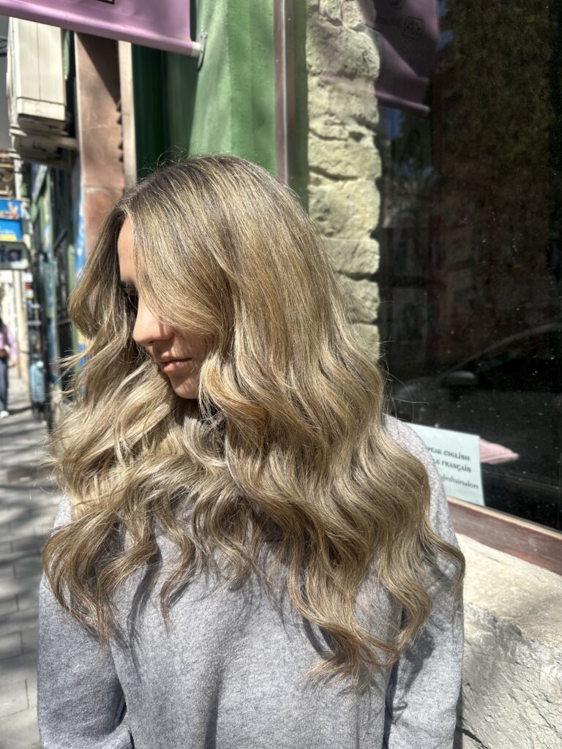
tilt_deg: -3.8
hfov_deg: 56.8
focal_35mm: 24
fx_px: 520
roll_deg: +1.0
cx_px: 281
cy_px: 374
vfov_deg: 71.6
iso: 80
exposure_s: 1/2809
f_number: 1.78
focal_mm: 6.86
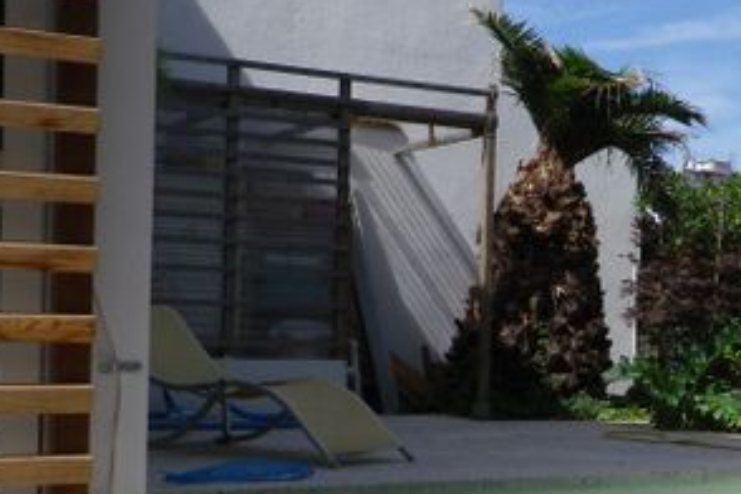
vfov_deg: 19.4
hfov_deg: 27.2
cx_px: 741
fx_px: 1441
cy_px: 353
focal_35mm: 70
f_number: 3.8
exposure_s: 1/1000
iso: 80
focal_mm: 6
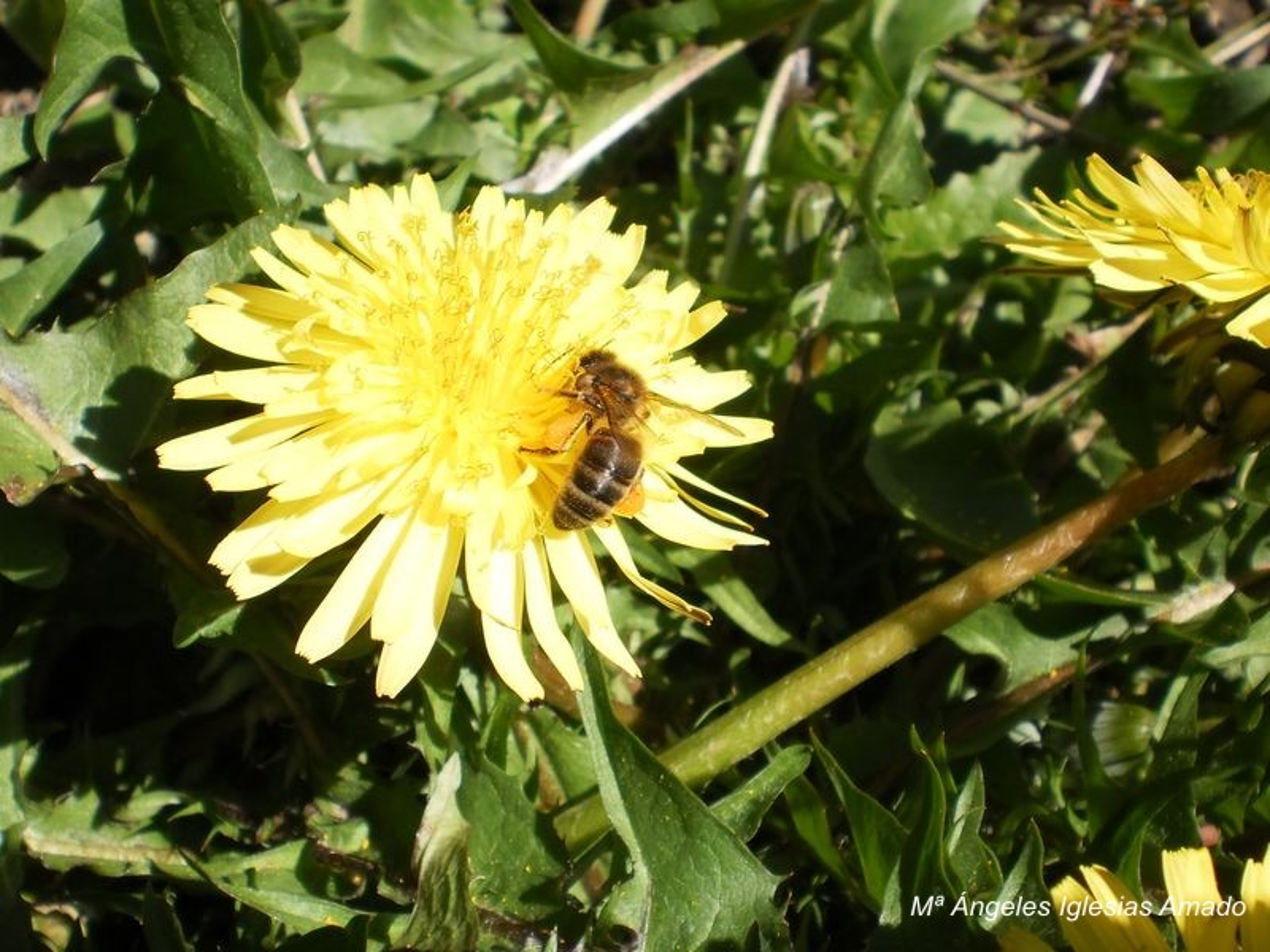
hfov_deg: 44.8
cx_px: 635
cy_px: 476
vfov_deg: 34.3
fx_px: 1541
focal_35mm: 42
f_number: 4.9
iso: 100
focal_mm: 7.4
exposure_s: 1/500
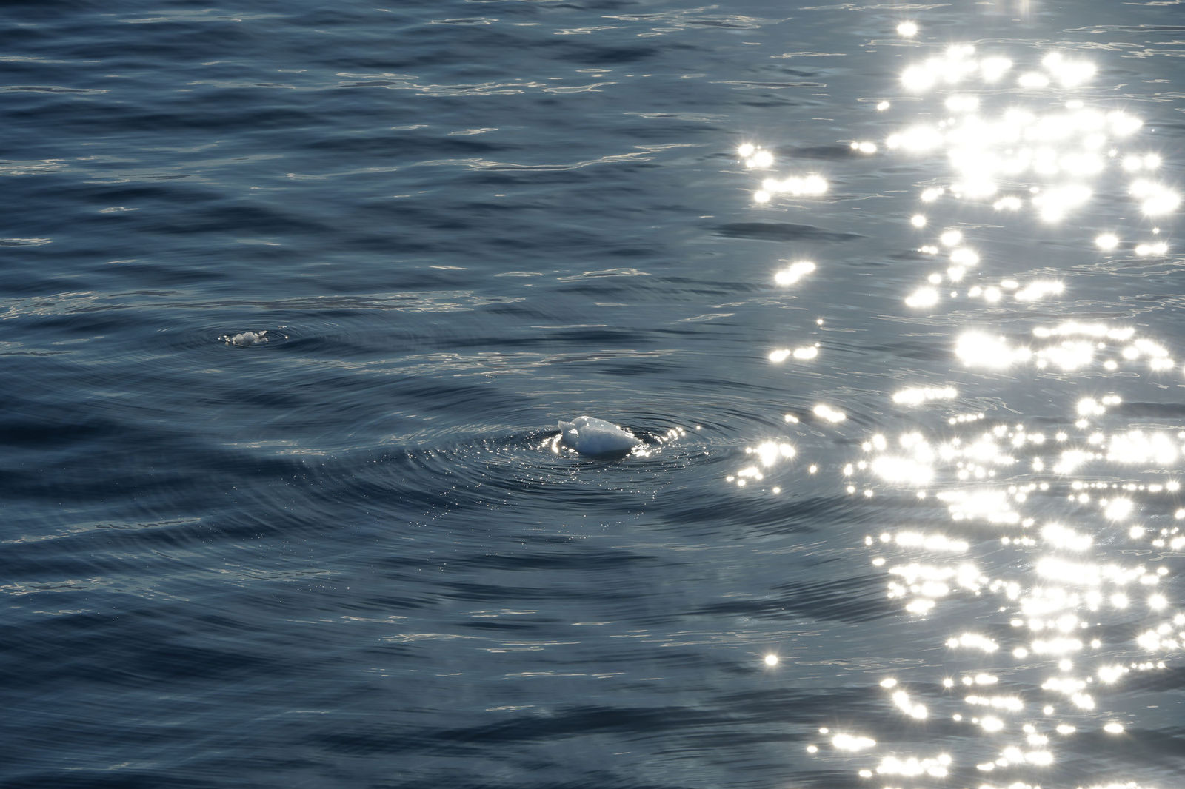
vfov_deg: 7.2
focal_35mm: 191
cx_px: 592
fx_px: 6285
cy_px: 394
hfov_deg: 10.8
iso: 100
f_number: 11
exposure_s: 1/320
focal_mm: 191
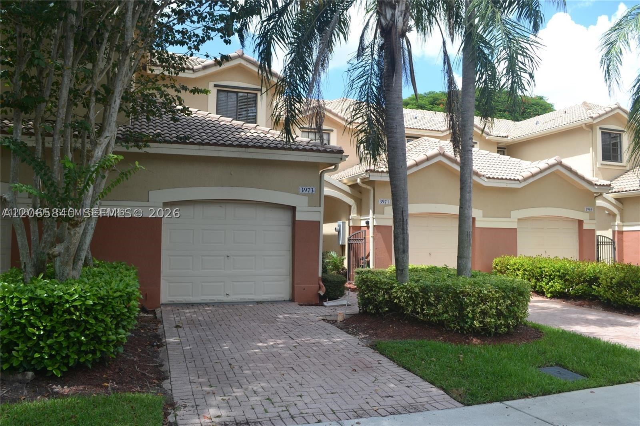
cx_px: 320
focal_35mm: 27
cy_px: 213
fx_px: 480
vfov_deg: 47.9
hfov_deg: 67.4
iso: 100
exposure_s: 1/160
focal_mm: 18
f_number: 6.3
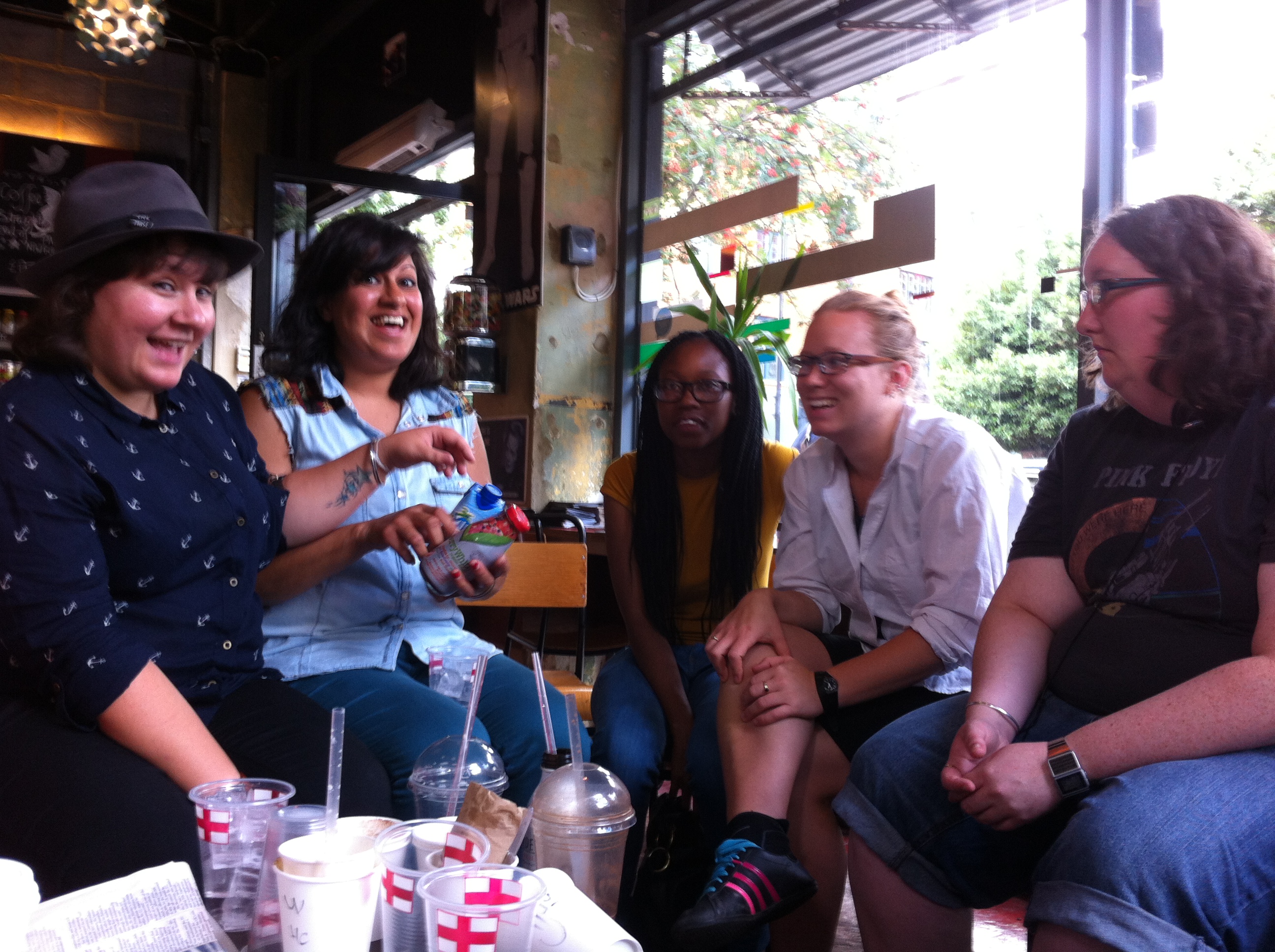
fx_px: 1287
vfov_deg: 40.6
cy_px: 476
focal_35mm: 35
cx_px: 638
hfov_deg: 52.7
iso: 80
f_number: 2.8
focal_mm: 3.85
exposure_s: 1/15
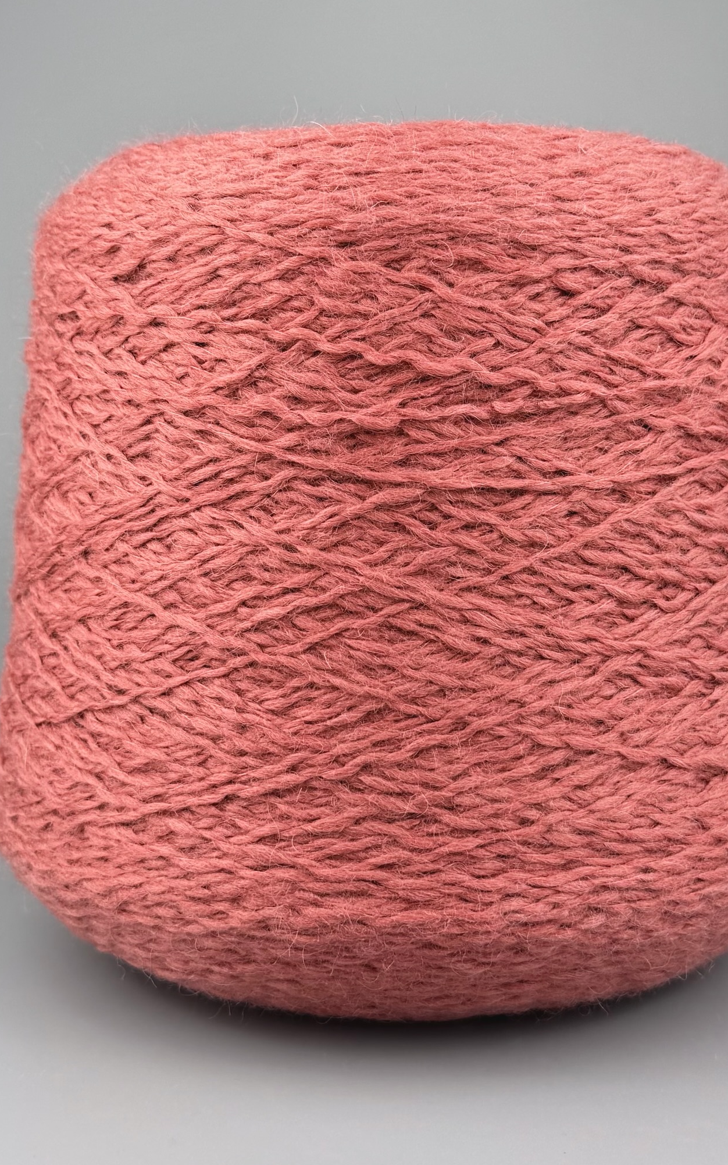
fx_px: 826
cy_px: 574
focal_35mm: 26
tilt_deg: -4.5
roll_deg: -0.9
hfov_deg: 47.4
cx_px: 422
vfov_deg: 70.4
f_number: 1.78
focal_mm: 6.76
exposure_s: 1/649
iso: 80
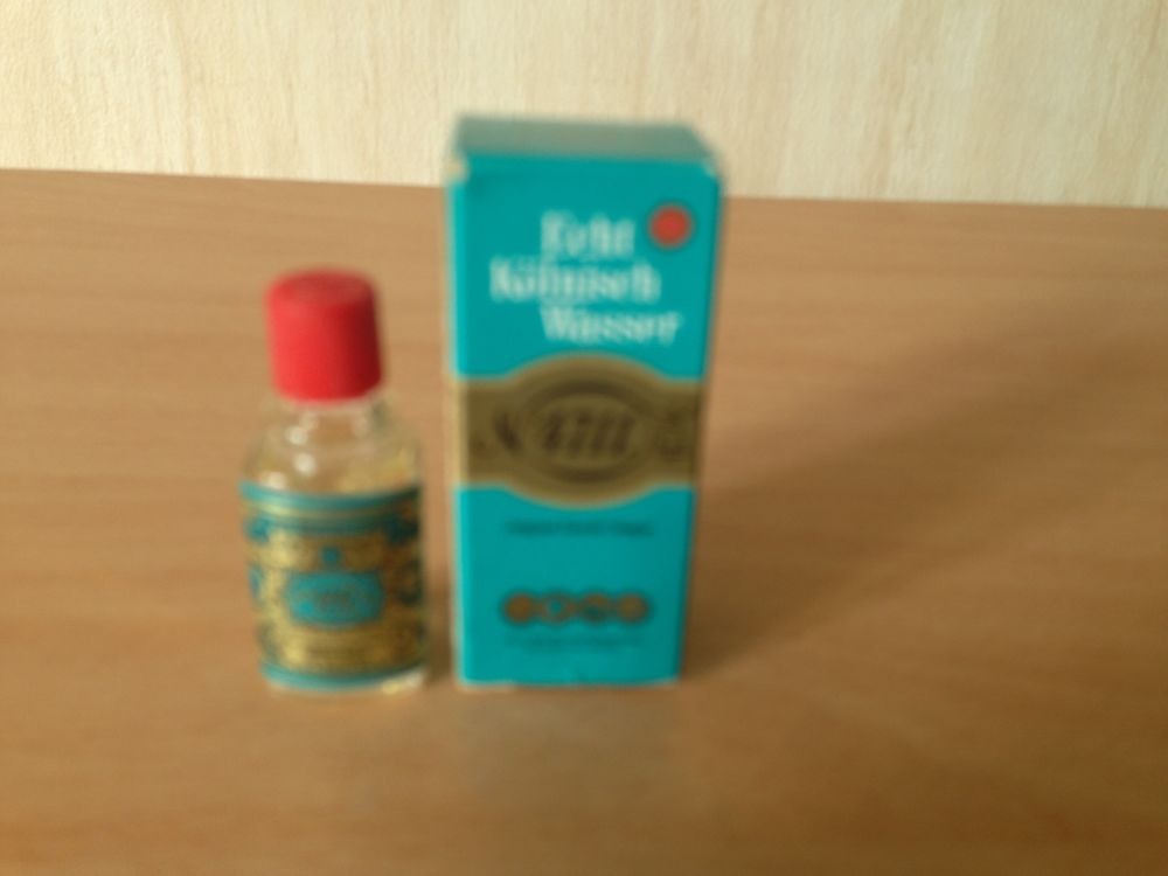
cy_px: 438
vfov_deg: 42.9
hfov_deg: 55.4
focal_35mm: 33
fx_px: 1113
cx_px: 584
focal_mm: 4.13
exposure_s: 1/24
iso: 50
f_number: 2.4
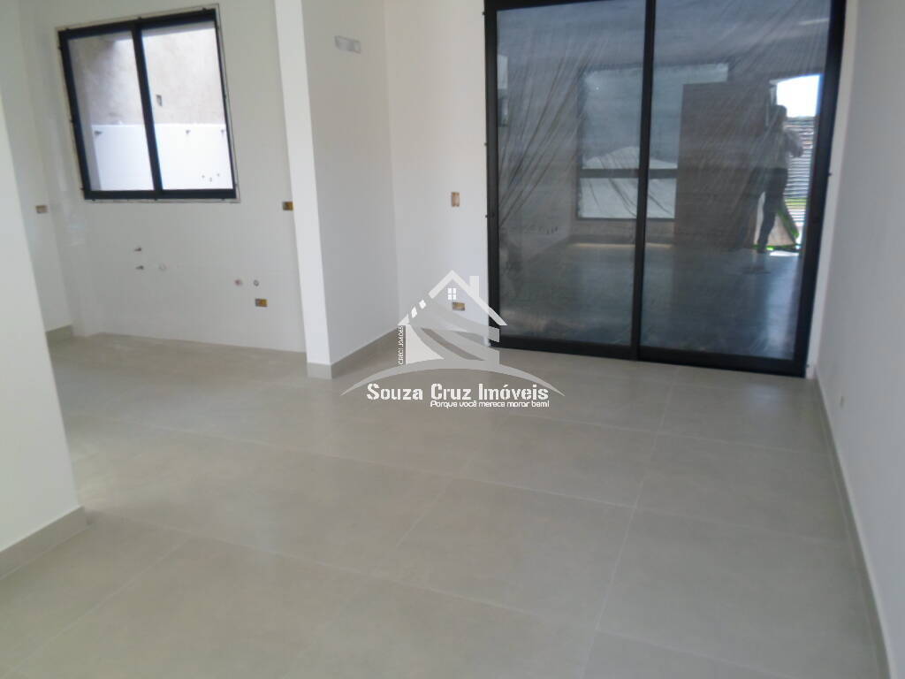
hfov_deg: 69.4
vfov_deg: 54.9
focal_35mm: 25
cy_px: 340
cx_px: 452
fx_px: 654
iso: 80
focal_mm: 4.5
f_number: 2.5
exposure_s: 1/60
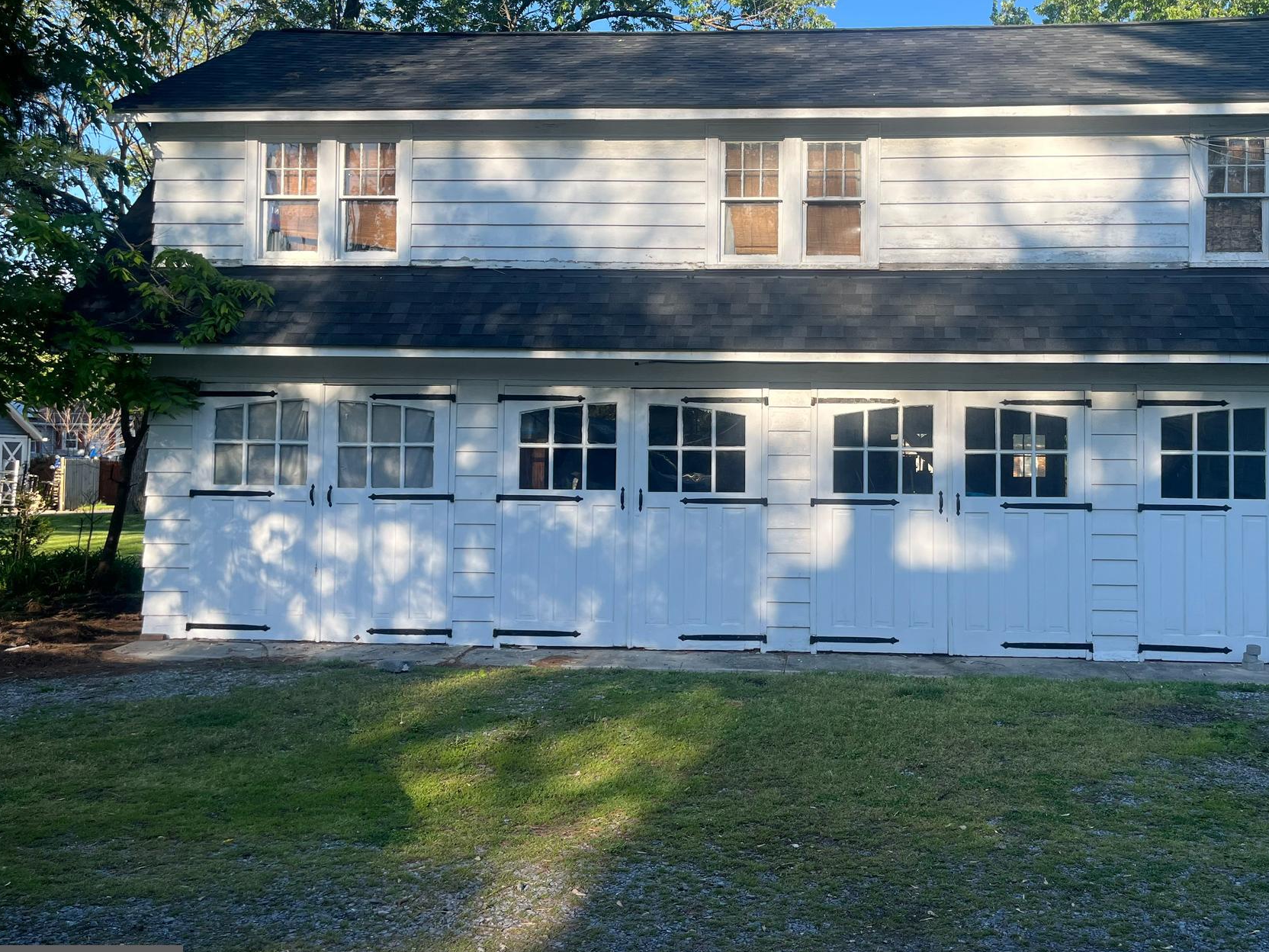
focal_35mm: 32
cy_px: 422
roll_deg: -1.3
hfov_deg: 56.3
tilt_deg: +1.1
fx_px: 1173
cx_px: 773
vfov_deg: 44.1
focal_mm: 5.1
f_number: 1.6
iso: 50
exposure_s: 1/1186
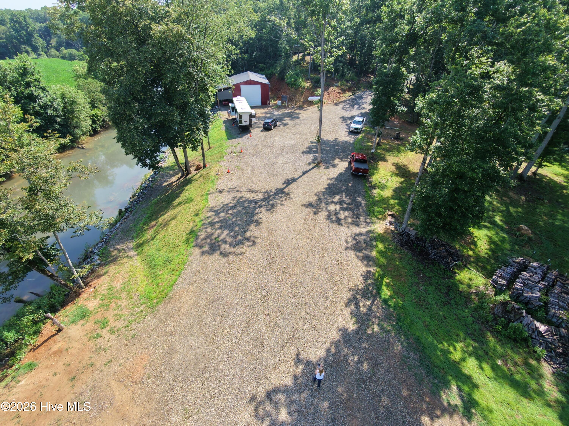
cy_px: 213
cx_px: 284
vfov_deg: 78.1
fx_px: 263
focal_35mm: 16
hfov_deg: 94.5
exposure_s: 1/240
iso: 100
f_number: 2.2
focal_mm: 3.05
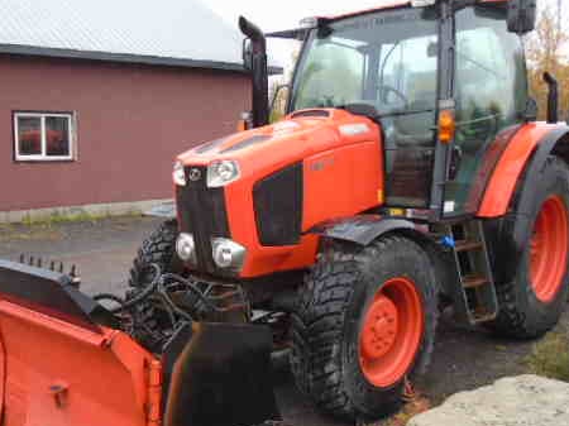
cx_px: 212
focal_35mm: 37
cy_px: 231
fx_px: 608
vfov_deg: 38.6
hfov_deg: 49.7
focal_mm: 4.6
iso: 100
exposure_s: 1/40
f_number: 3.2
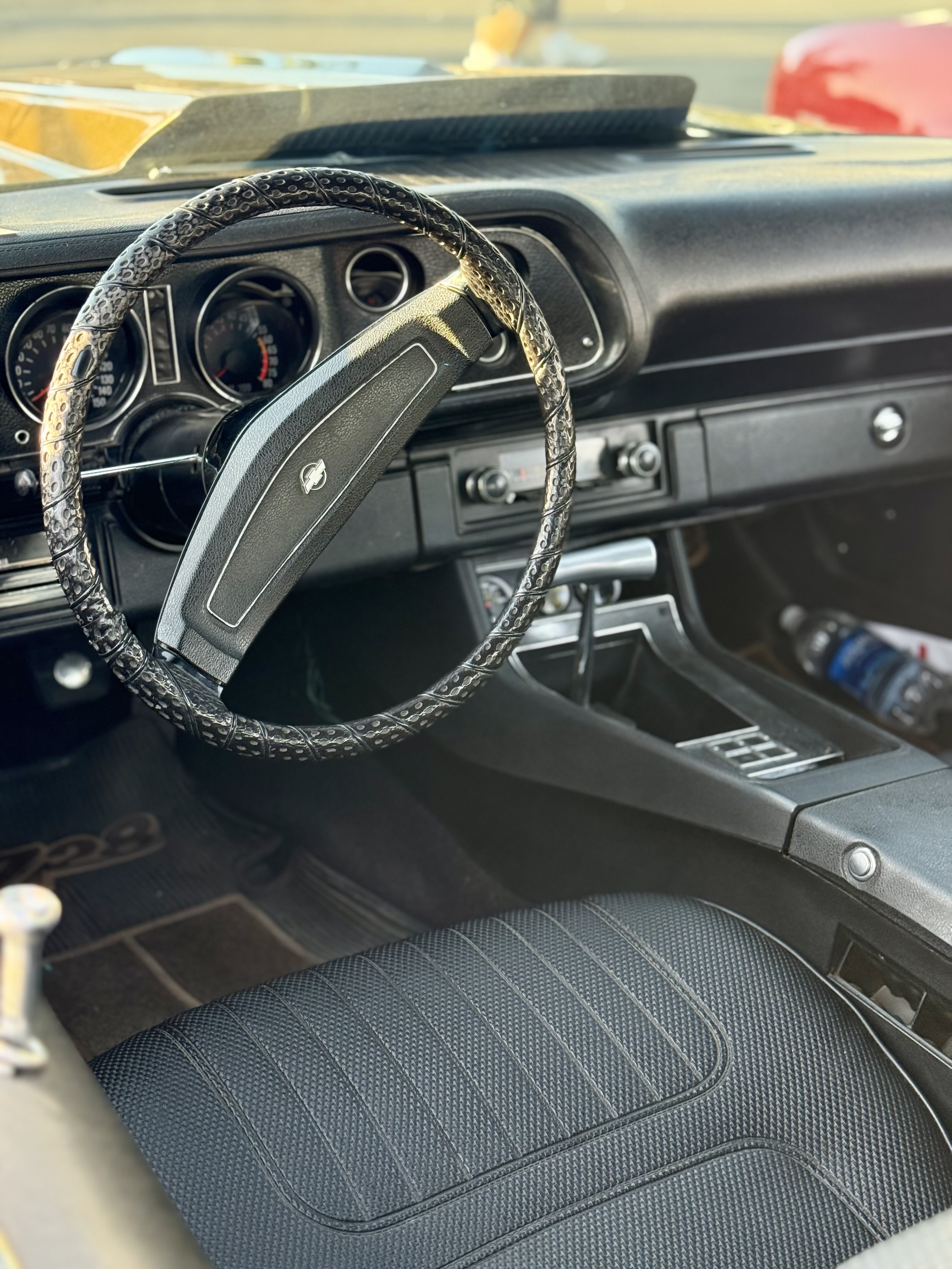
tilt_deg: -21.9
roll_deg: -0.1
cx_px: 476
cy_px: 634
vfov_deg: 39.7
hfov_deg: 30.3
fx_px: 1760
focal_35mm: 48
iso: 200
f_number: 1.78
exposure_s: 1/60
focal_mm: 6.76
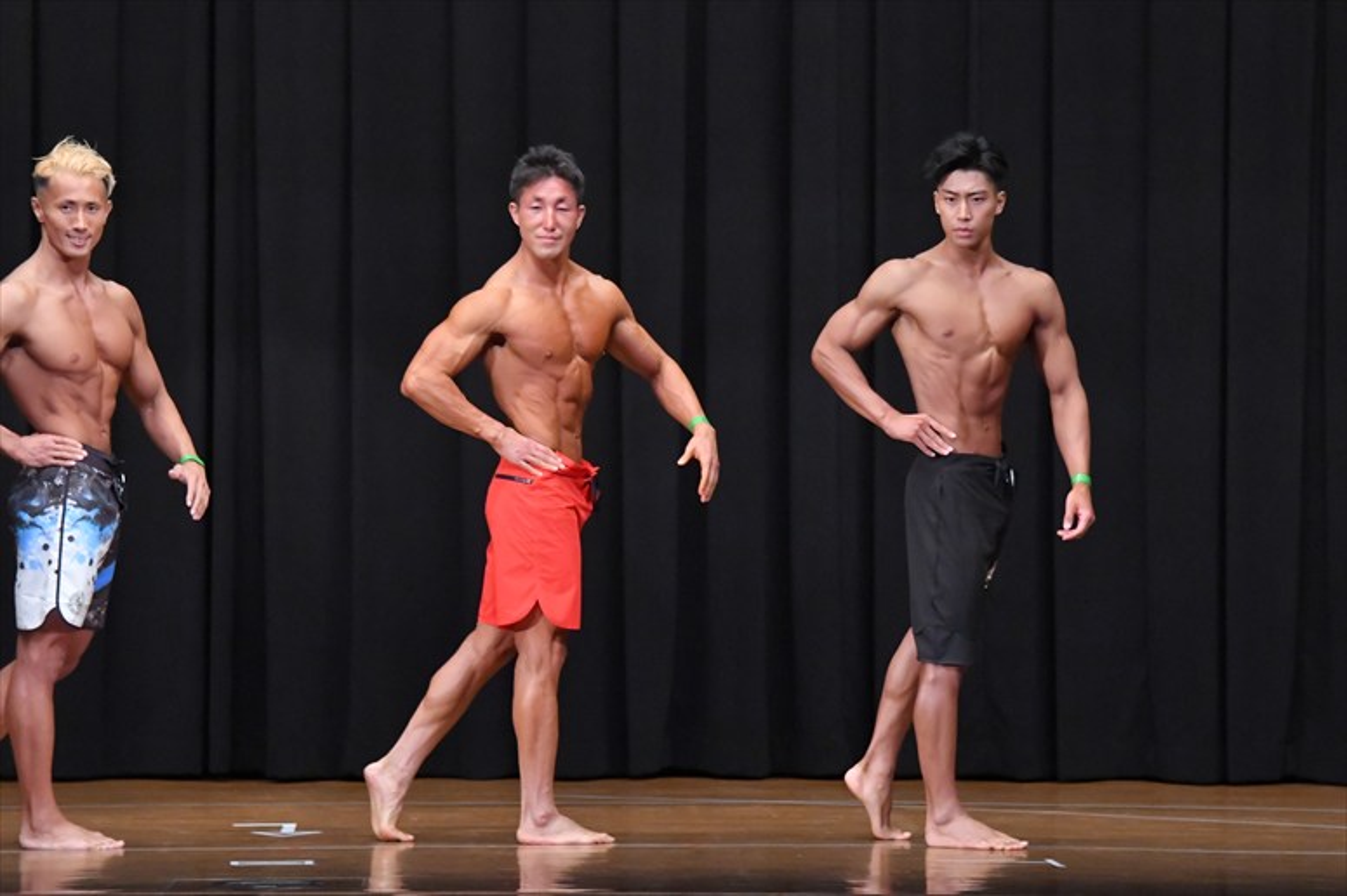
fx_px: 7555
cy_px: 448
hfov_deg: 10.2
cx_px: 674
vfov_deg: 6.8
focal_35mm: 202
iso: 8000
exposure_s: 1/400
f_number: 5.6
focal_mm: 135
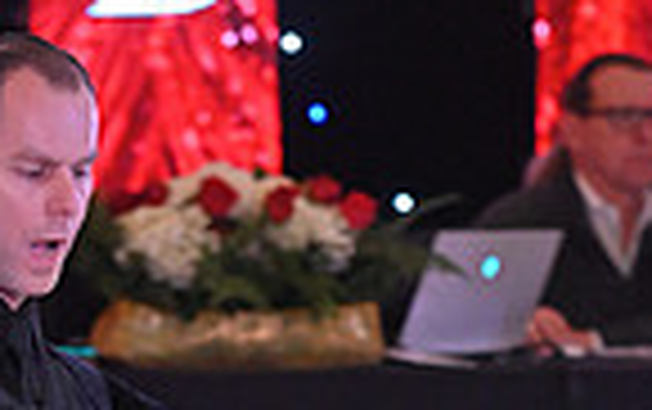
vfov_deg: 2.2
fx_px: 10514
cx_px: 254
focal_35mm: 591
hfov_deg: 3.6
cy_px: 671
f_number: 4.5
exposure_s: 1/400
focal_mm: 145
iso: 3200
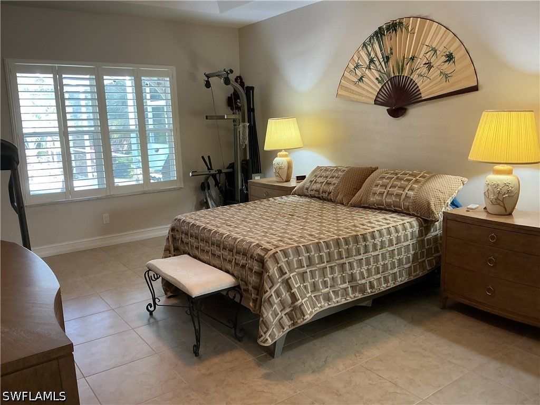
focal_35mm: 29
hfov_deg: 61.7
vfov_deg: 48.2
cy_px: 202
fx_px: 452
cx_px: 270
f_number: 1.8
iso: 125
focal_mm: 3
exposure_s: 1/60
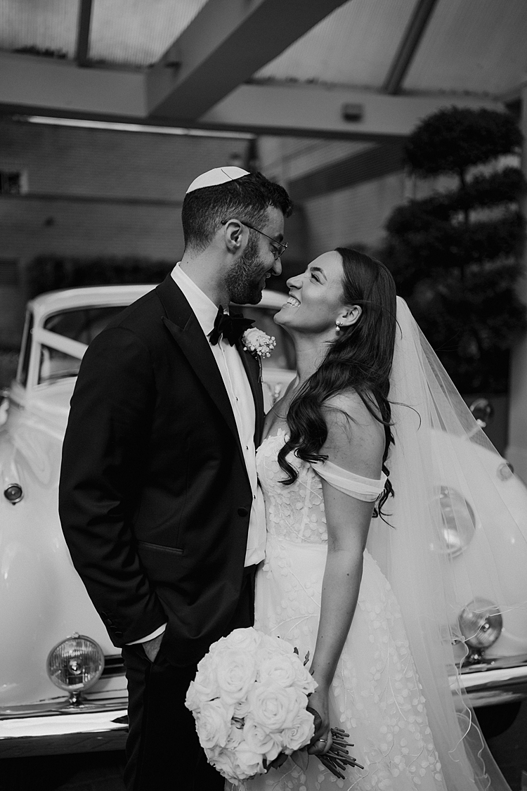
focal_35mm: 45
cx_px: 264
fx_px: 988
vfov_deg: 43.6
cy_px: 396
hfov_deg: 29.9
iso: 100
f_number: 1.8
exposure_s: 1/2000
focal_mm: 45
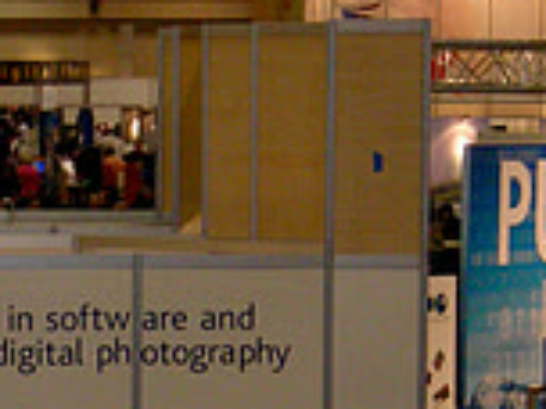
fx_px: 4338
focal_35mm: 275
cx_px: -61
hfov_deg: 7.2
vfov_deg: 5.4
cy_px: 382
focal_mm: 14.9
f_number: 3.7
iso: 200
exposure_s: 1/60.1
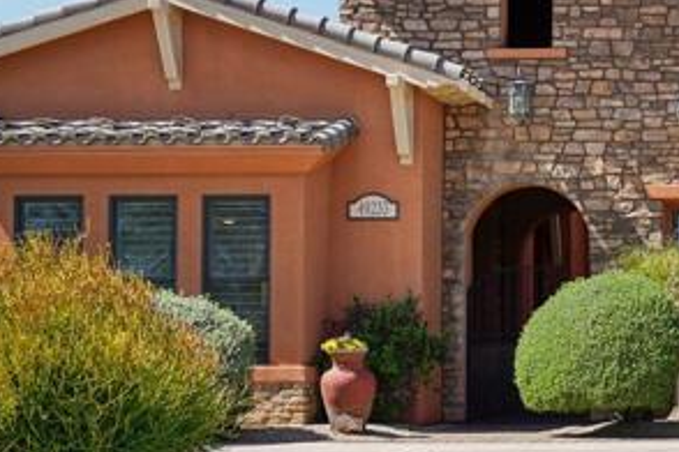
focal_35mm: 80
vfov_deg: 17.0
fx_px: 1509
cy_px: 304
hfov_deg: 22.7
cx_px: 871
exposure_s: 1/250
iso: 100
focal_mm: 23
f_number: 8
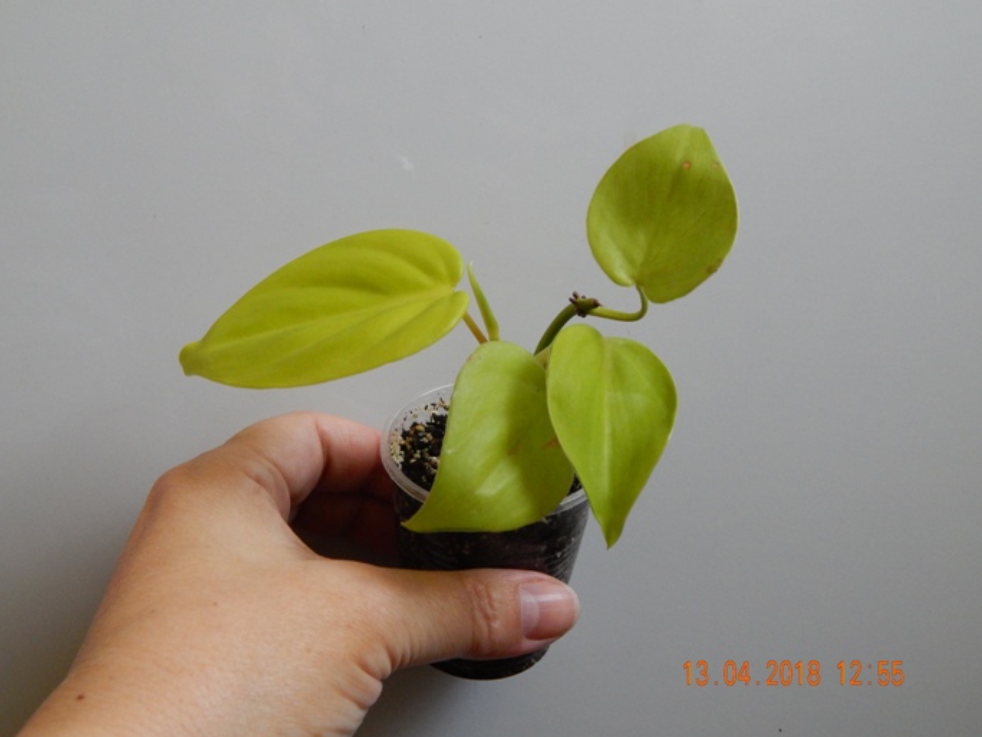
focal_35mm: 44
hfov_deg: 42.9
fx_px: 1248
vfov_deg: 32.9
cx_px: 488
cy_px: 374
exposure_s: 1/60
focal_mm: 7.7
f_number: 3.6
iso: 400
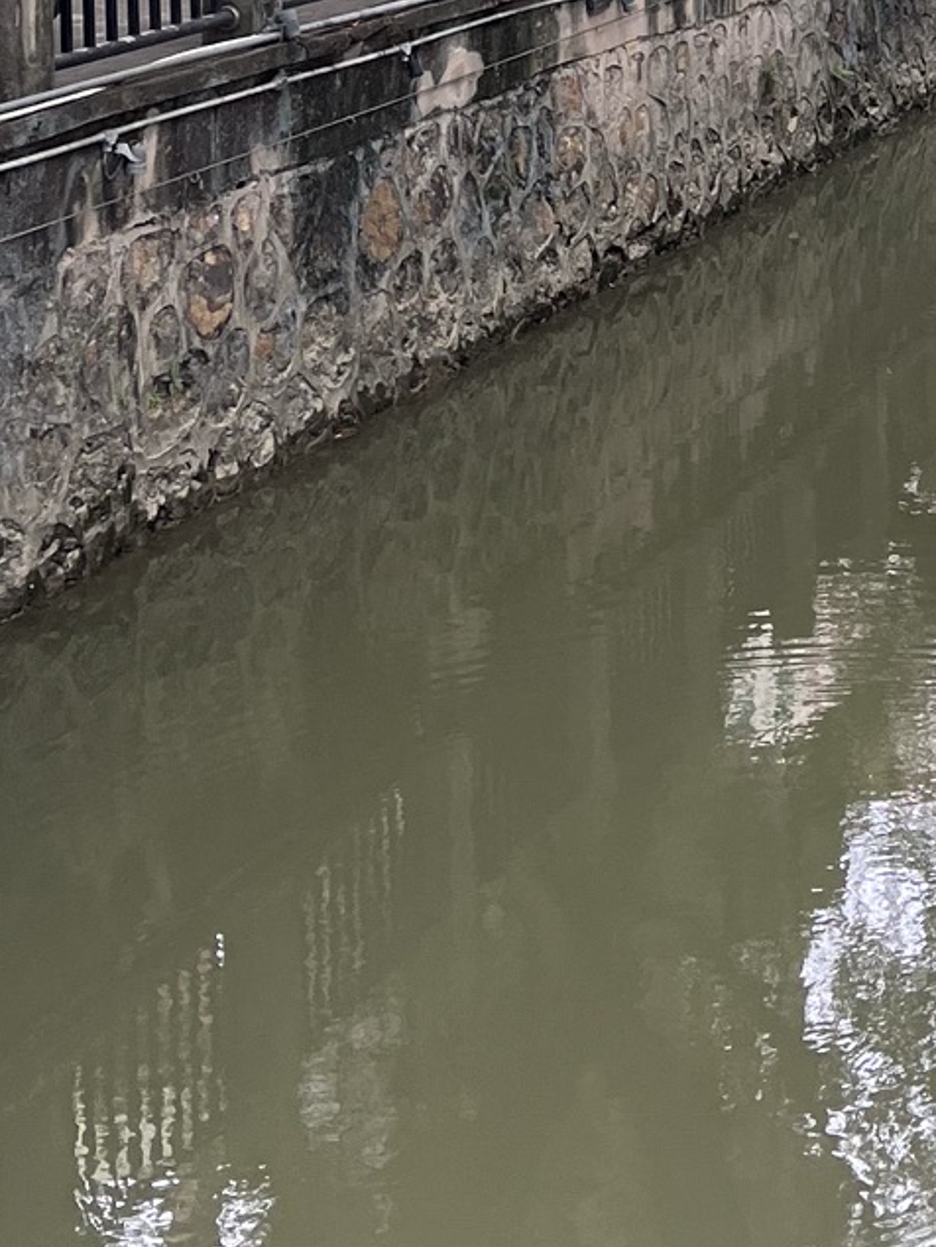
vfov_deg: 22.2
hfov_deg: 16.6
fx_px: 2954
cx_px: 1339
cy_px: -216
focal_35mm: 82
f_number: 1.6
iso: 80
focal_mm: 5.1
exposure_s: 1/121
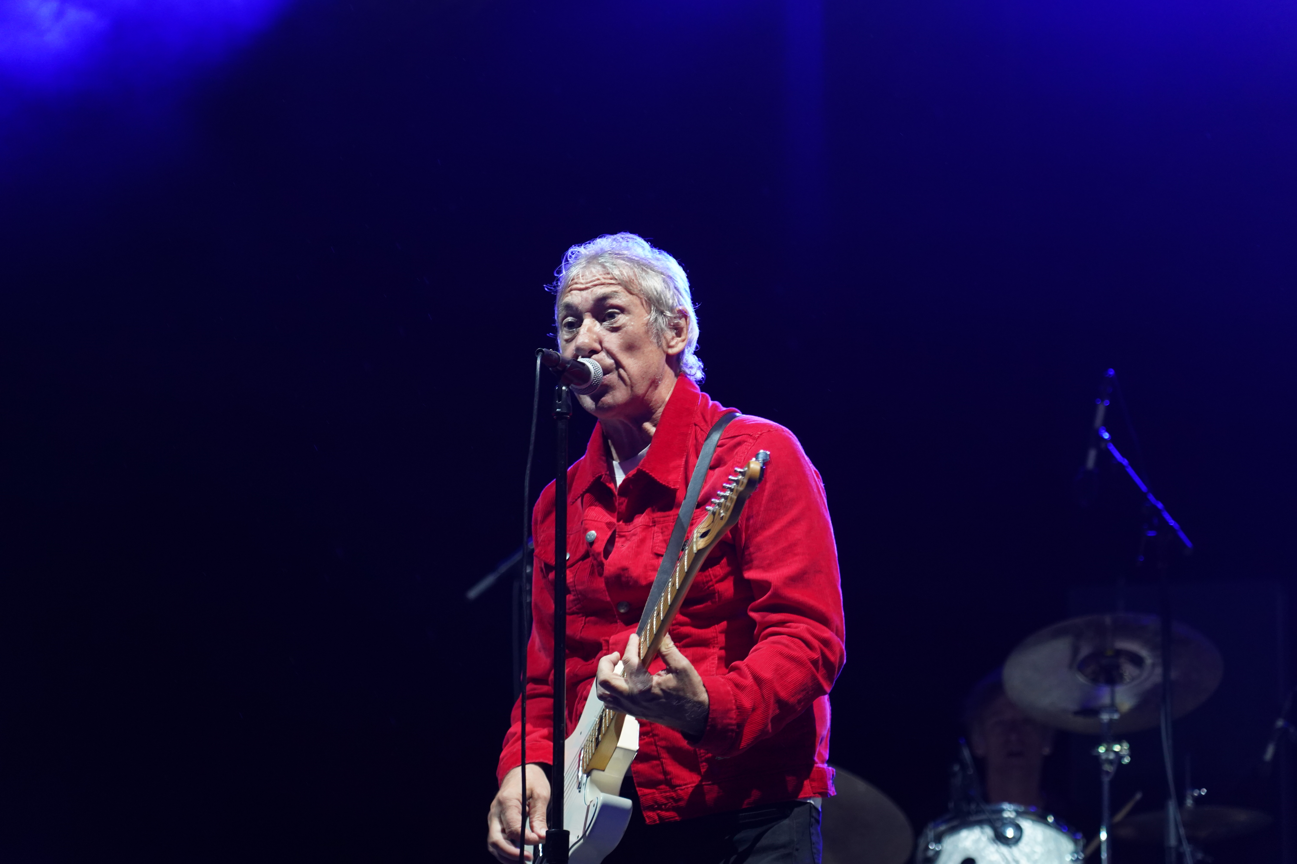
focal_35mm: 105
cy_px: 432
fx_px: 3783
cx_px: 648
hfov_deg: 19.5
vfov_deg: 13.0
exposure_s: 1/160
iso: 2500
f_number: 4
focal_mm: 105
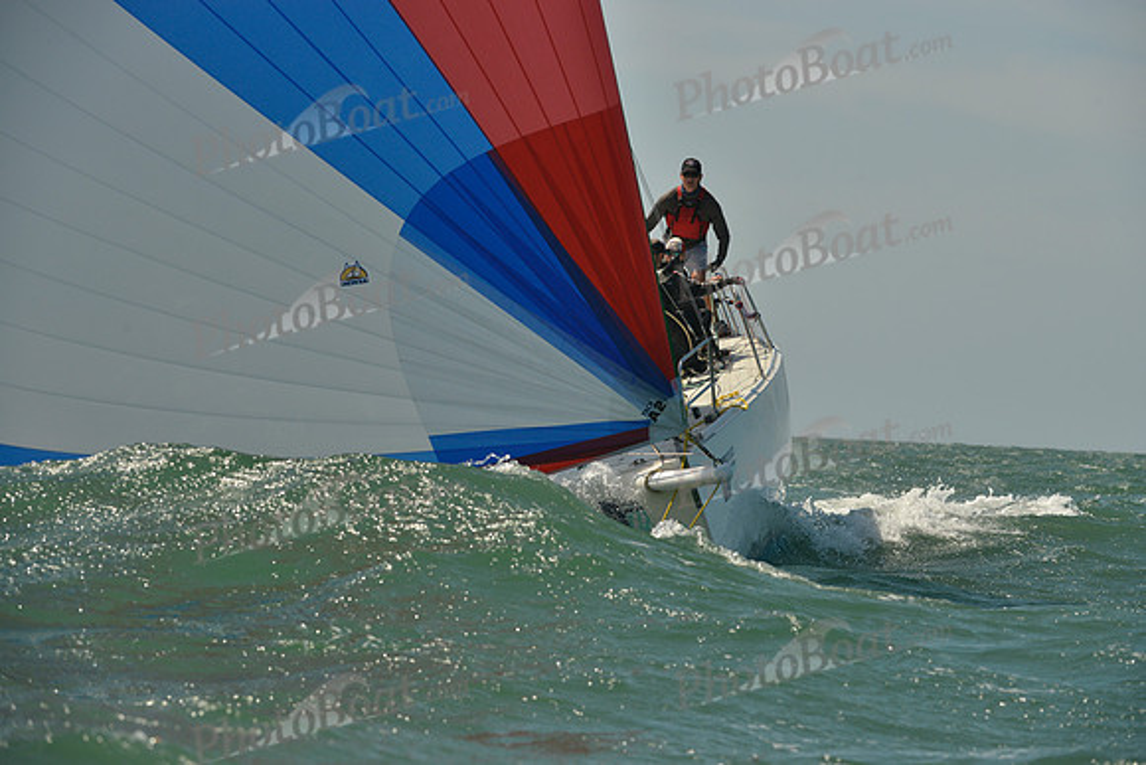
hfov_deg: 10.3
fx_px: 6368
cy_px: 382
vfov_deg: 6.9
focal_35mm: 200
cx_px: 573
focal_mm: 200
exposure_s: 1/1600
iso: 280
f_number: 8
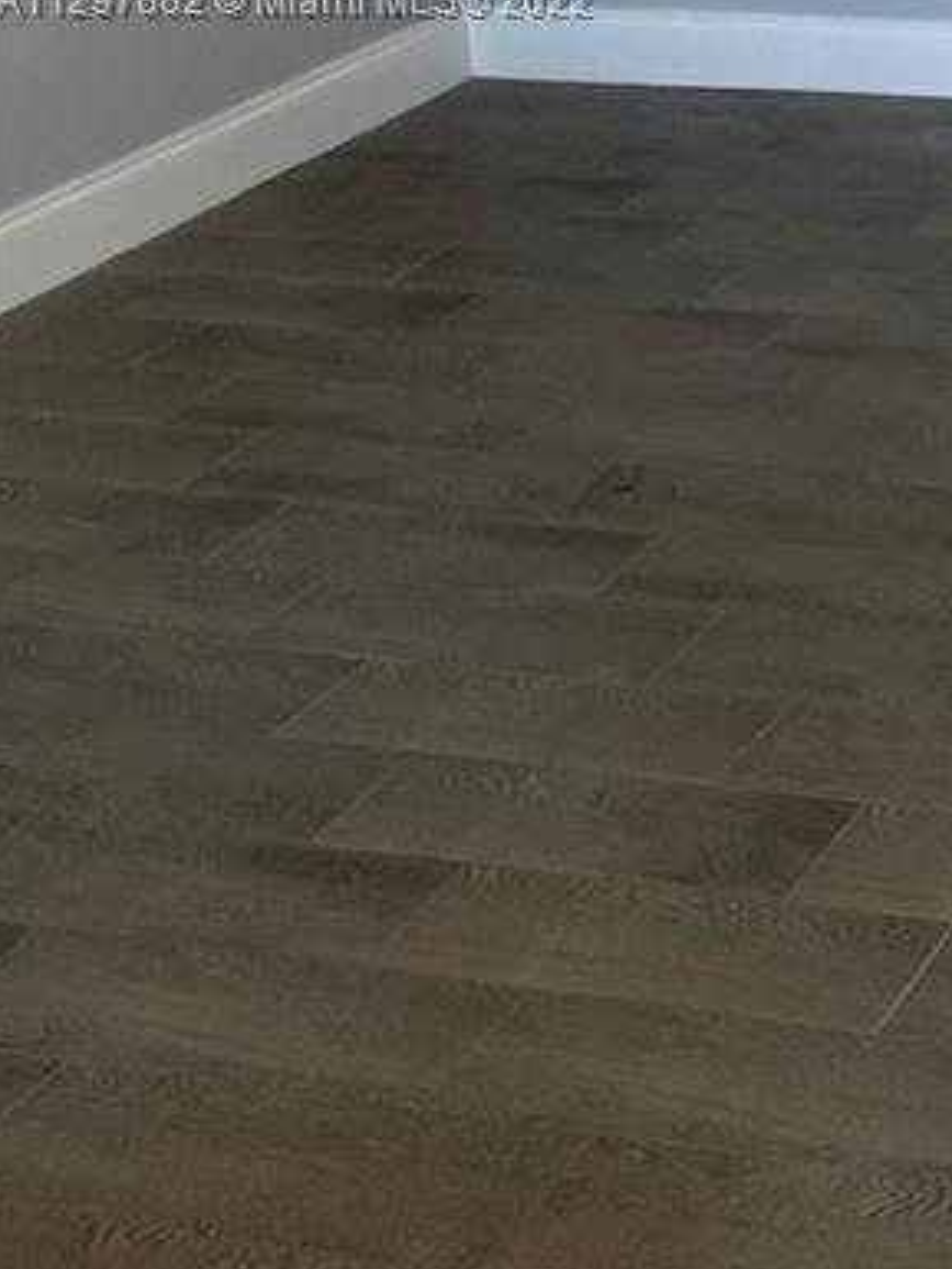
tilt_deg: -13.7
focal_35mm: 81
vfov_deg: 23.1
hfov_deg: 16.4
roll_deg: +0.6
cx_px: 1469
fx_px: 2969
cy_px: 3
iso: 125
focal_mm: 4.25
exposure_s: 1/104
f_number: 1.8
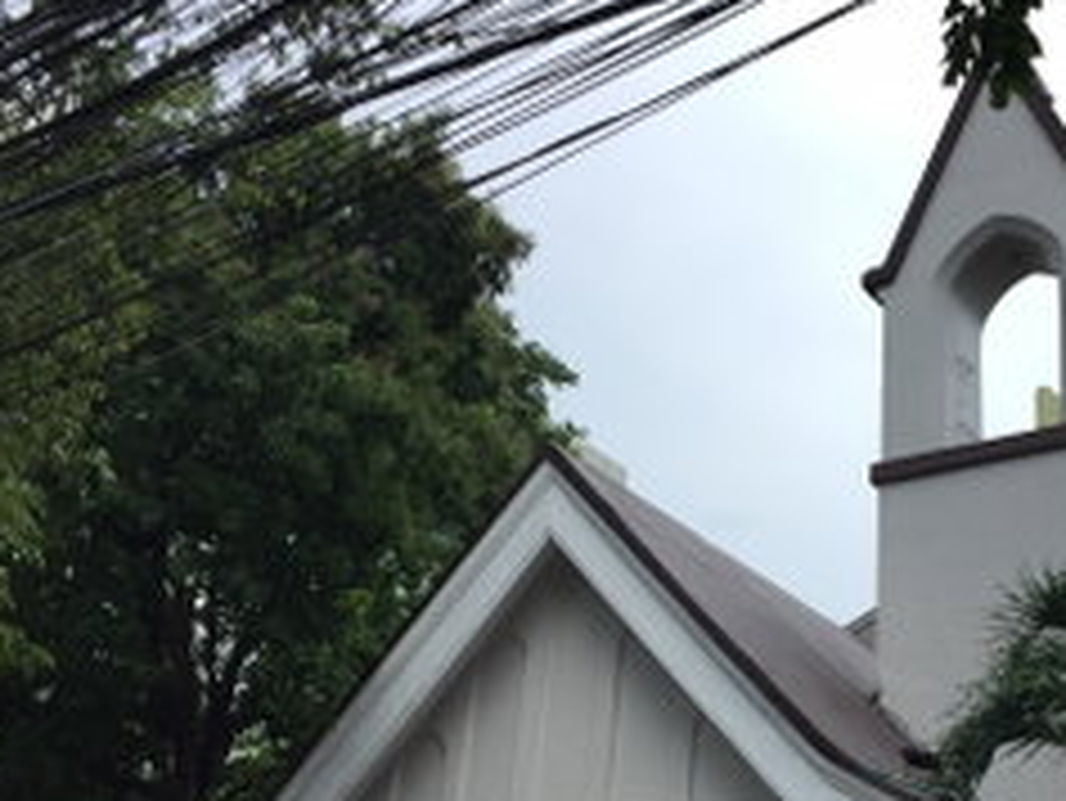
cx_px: 729
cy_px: 594
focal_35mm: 49
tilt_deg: +20.5
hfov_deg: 38.4
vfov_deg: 29.3
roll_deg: -4.0
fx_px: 1510
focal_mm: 4.15
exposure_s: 1/824
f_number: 2.2
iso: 32
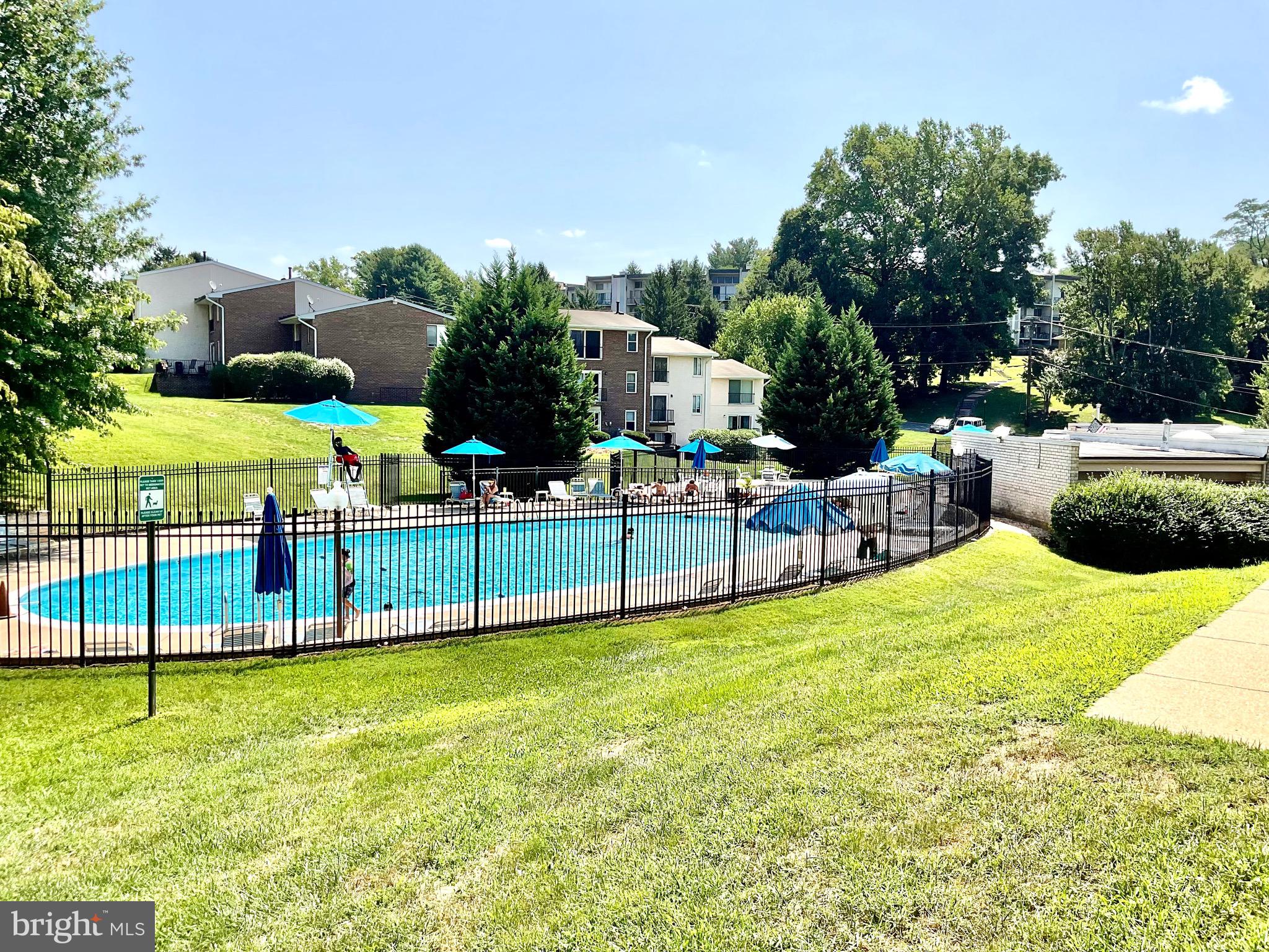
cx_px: 634
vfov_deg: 48.2
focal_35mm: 29
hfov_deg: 61.7
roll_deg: -1.9
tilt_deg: -5.6
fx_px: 1063
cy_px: 476
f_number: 1.8
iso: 16
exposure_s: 1/2320
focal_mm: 3
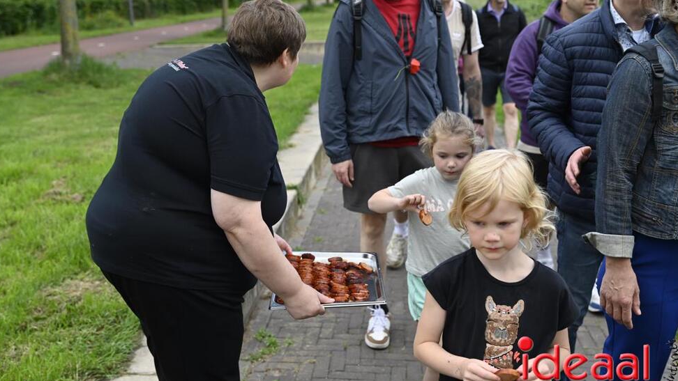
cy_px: 185
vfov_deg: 25.4
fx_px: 845
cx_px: 339
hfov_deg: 43.7
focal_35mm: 47
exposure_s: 1/250
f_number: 4
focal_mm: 44
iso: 200
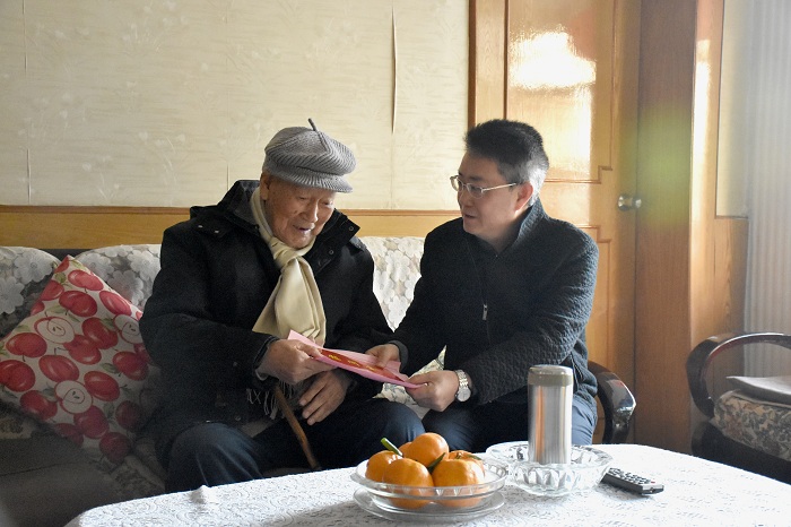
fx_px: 1120
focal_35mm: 51
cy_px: 264
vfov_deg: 26.5
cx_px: 396
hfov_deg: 38.9
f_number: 4.2
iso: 6400
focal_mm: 34
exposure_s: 1/50
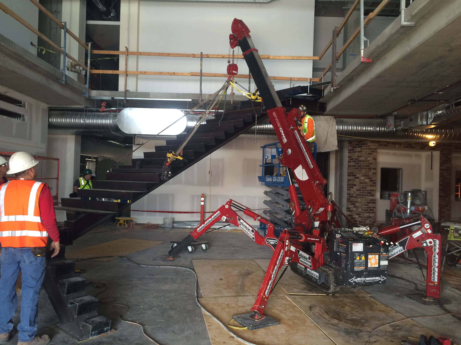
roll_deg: -1.7
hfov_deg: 61.7
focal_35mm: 29
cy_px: 172
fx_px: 386
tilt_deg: -0.3
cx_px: 230
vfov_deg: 48.2
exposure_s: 1/30
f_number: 2.2
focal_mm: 4.15
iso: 80
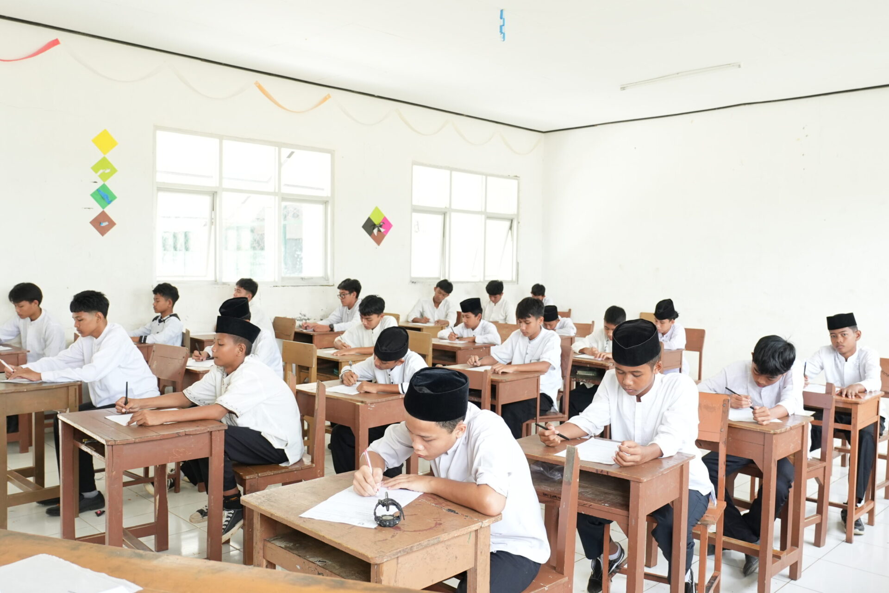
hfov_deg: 61.9
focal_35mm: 30
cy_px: 296
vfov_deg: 43.6
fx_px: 741
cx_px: 444
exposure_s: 1/125
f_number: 4
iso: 1000
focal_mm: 20
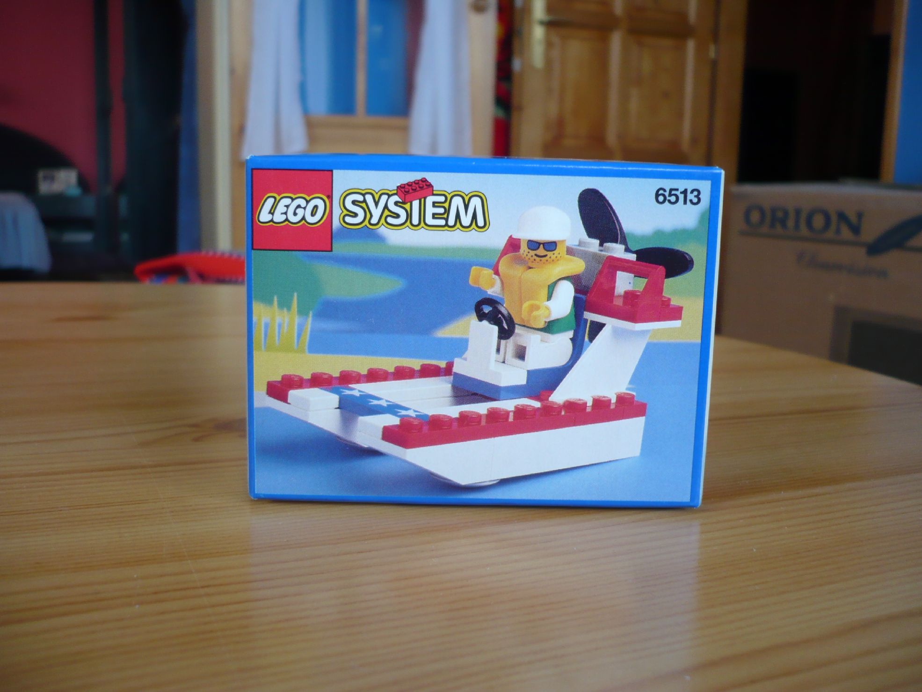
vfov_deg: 40.7
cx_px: 461
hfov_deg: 52.6
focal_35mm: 35
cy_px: 346
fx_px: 932
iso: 100
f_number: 2.8
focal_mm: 5.8
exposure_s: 1/30
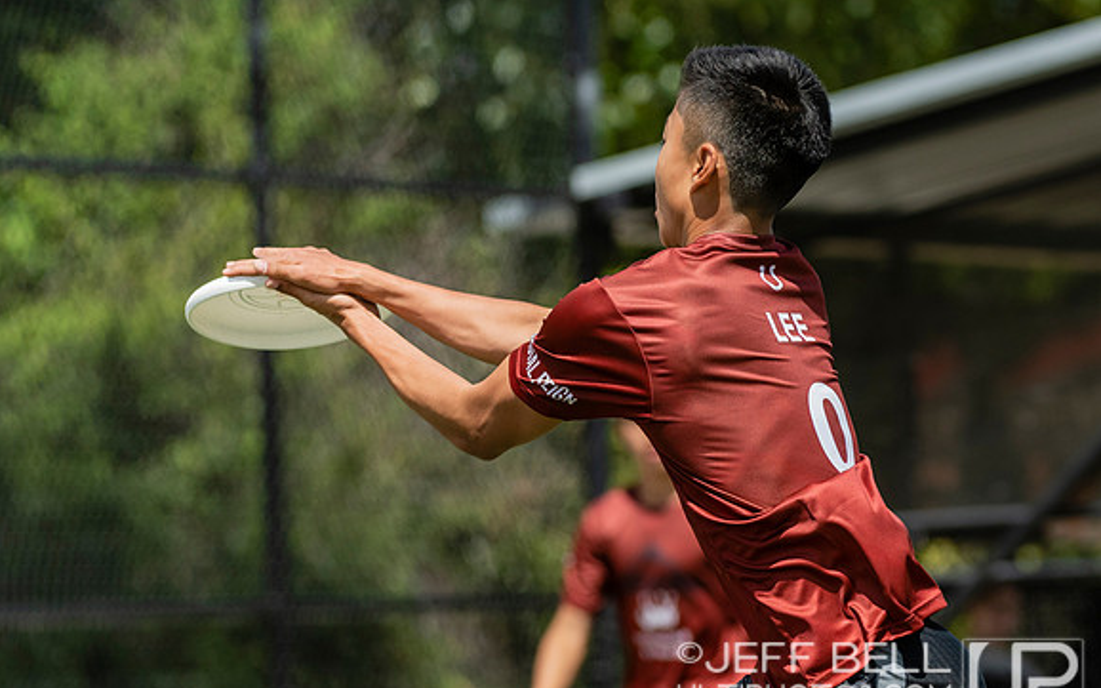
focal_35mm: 409
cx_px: 734
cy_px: 490
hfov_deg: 5.1
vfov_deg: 3.2
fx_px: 12270
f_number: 4
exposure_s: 1/2000
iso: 360
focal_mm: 200
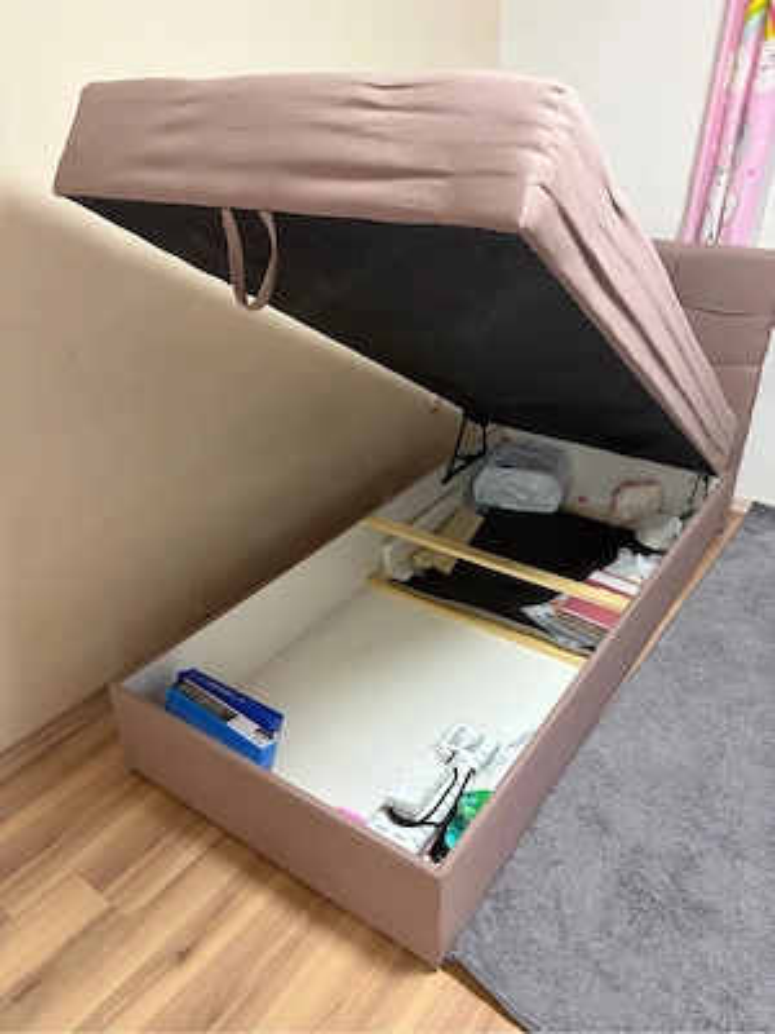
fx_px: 776
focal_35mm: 26
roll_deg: +0.9
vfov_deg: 67.3
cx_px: 388
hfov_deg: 53.1
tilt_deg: -28.7
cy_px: 517
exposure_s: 1/50
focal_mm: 5.96
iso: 250
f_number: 1.6
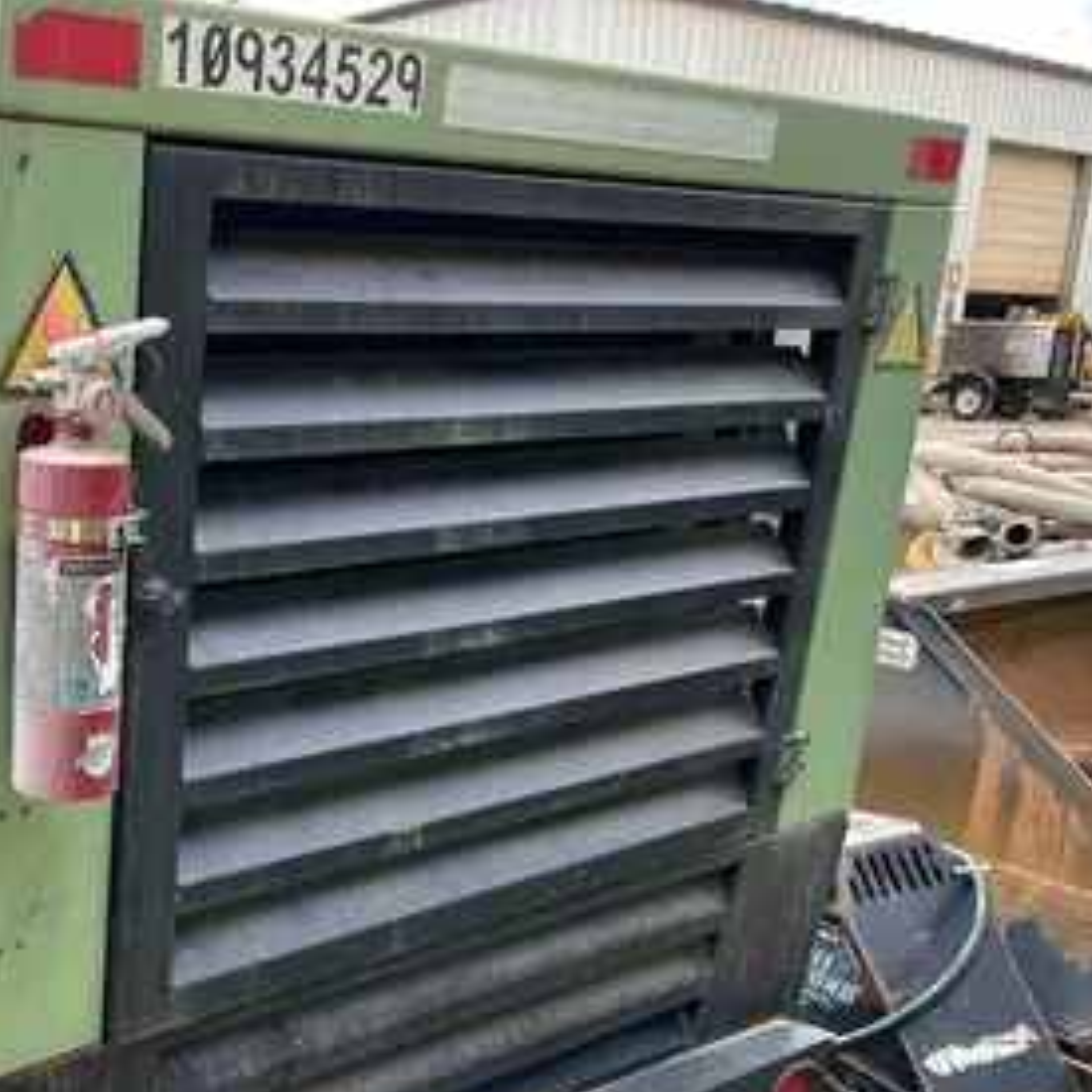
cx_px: 123
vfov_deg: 36.0
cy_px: 816
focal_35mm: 46
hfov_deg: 34.8
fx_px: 1642
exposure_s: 1/416
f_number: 1.6
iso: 32
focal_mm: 4.2
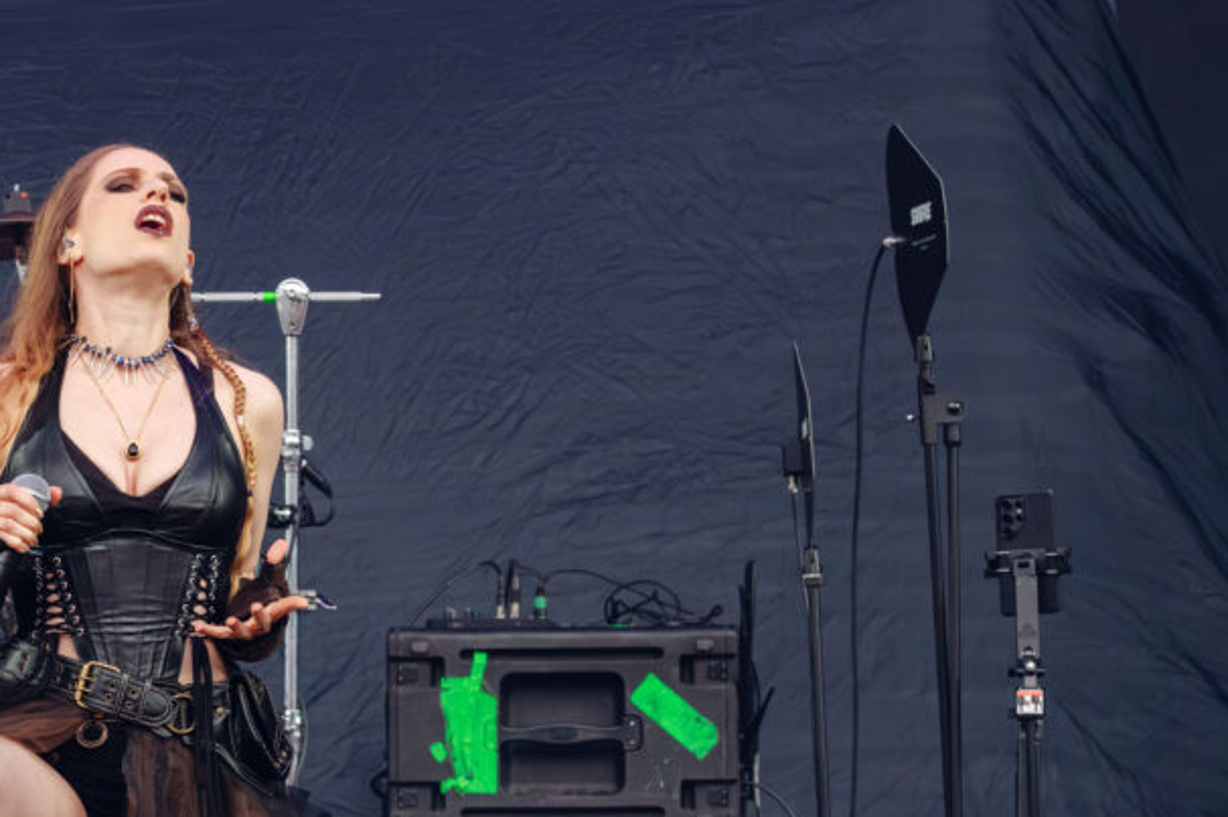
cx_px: 113
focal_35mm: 198
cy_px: 789
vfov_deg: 6.9
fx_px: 6748
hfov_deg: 10.3
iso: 4000
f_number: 7.1
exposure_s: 1/1600
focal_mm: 100
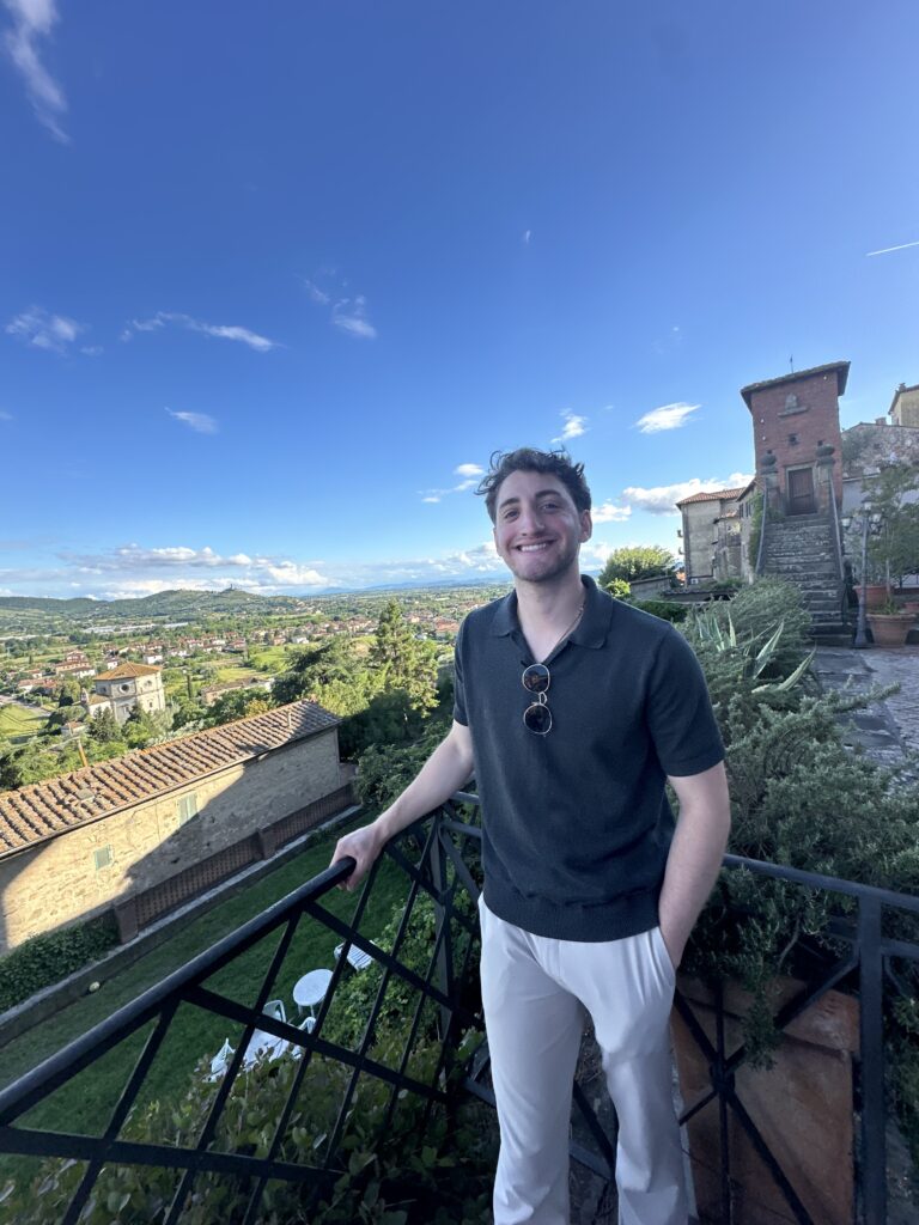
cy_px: 612
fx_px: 496
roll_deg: +1.8
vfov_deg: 102.1
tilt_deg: +0.0
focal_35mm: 14
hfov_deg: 85.7
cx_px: 460
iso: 40
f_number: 2.2
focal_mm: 2.22
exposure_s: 1/764
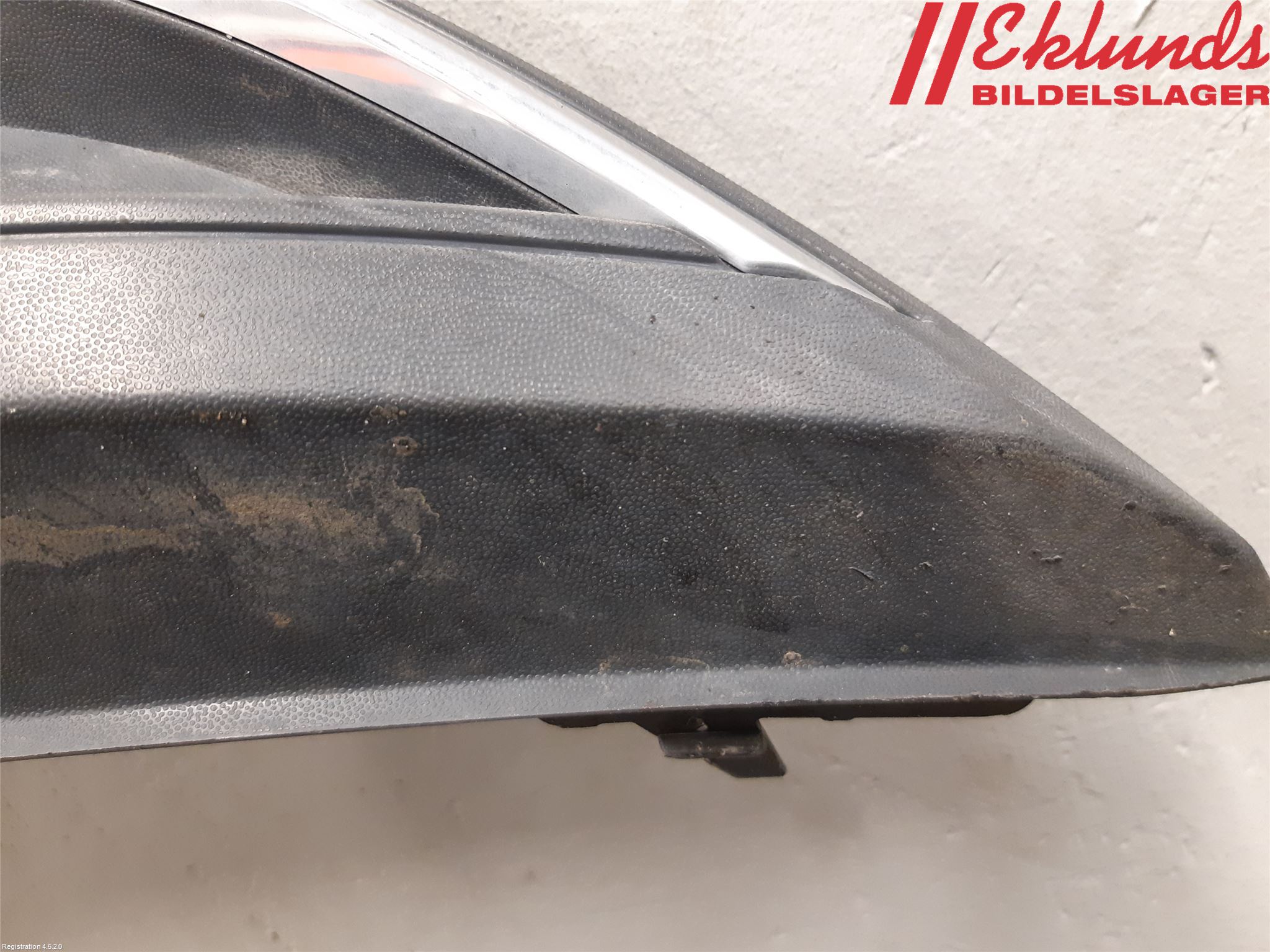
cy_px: 476
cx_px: 635
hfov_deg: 67.3
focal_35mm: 26
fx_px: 954
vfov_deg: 53.1
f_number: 1.7
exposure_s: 1/25
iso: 250
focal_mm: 3.93
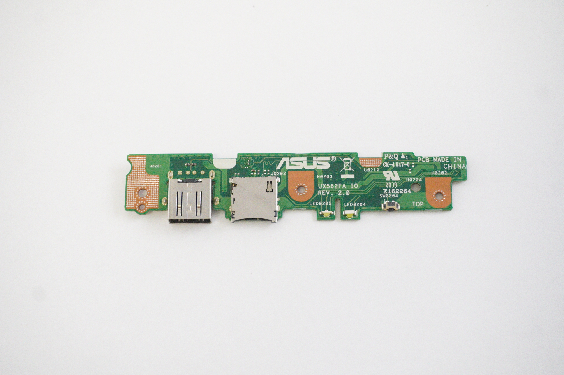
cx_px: 282
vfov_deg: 23.1
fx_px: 916
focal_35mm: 58
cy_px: 188
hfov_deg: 34.2
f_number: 5.6
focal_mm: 39
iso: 5000
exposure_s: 1/250
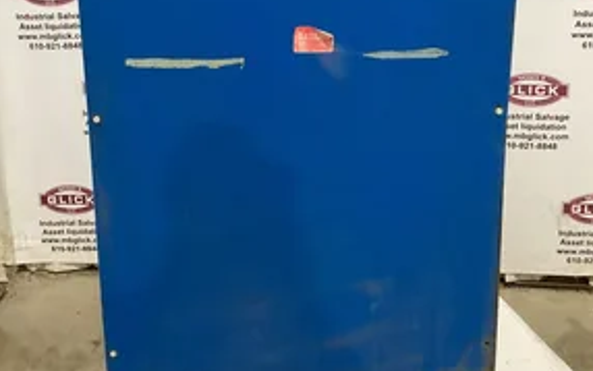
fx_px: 744
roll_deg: +2.9
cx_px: 303
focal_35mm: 46
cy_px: 68
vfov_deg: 27.4
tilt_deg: -14.6
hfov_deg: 43.5
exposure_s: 1/40
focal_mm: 3.3
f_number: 2.4
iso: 320
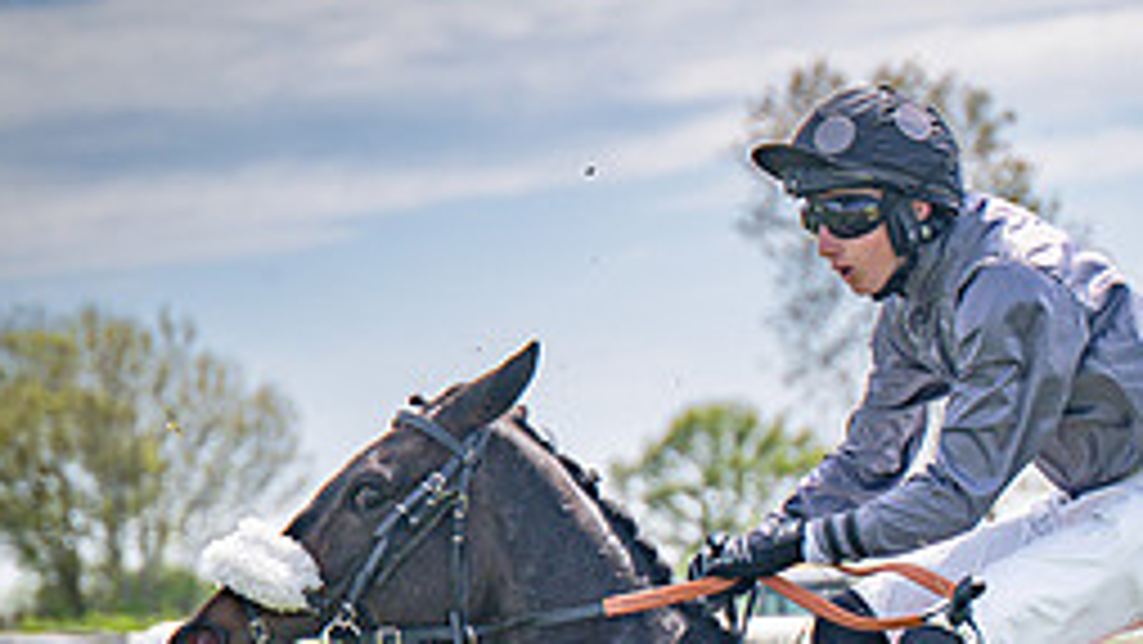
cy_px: 953
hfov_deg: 6.4
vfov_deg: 3.6
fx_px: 10125
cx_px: 1384
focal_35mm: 334
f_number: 4
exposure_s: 1/2000
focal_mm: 98
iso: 200
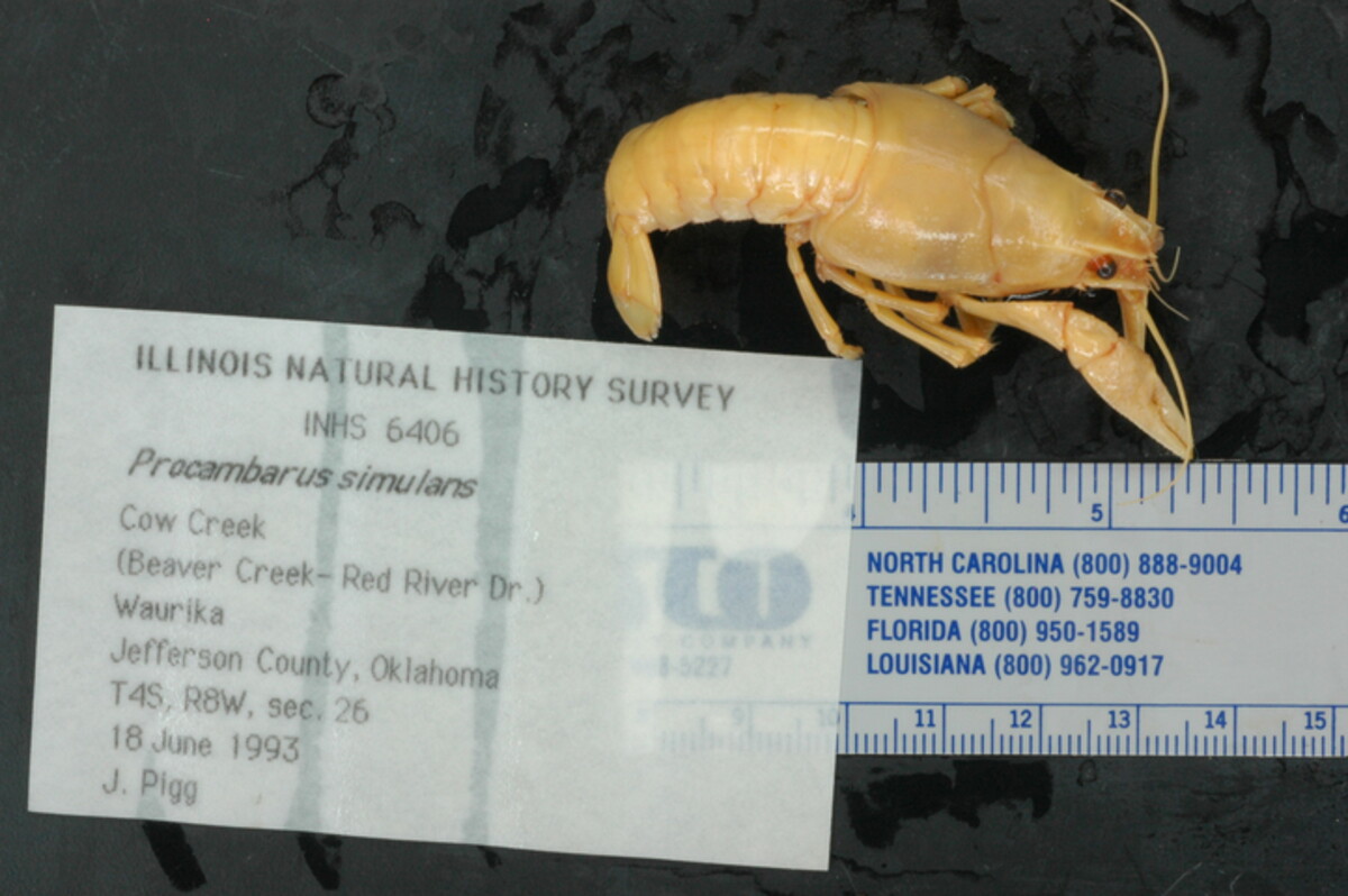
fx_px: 3367
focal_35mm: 90
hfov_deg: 22.6
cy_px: 448
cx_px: 674
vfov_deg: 15.2
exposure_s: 1/1.6
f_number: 36
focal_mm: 60
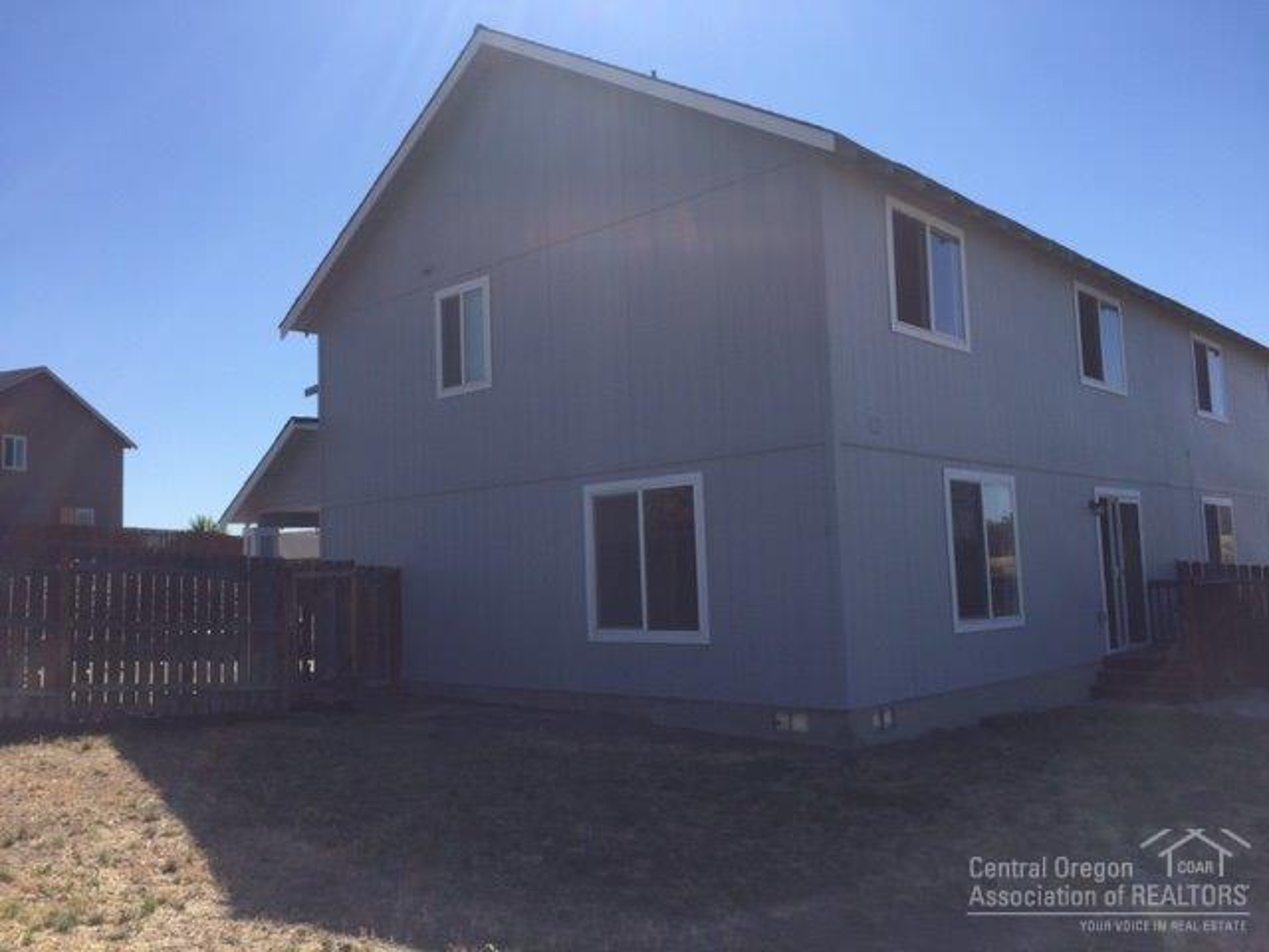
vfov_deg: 48.2
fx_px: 1063
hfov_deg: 61.7
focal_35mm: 29
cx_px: 634
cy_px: 476
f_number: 2.2
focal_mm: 4.15
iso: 32
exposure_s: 1/2639
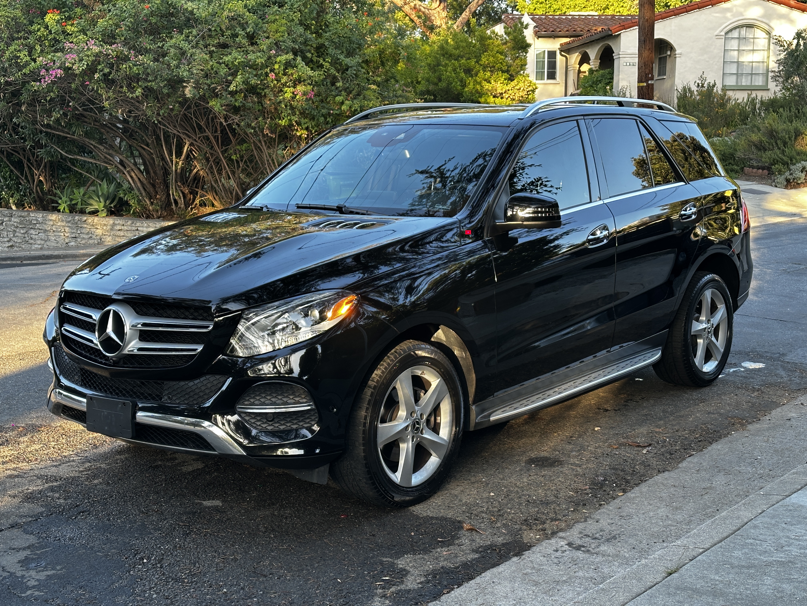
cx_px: 404
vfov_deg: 30.3
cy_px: 303
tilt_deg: -7.9
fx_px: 1119
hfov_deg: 39.7
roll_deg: +0.0
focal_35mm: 48
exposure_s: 1/121
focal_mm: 6.86
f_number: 1.78
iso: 50
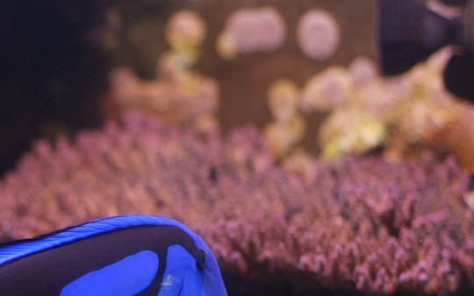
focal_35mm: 145
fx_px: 1874
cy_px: 288
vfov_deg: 9.0
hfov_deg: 14.3
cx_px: 105
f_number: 2.5
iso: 800
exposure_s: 1/400
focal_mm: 50
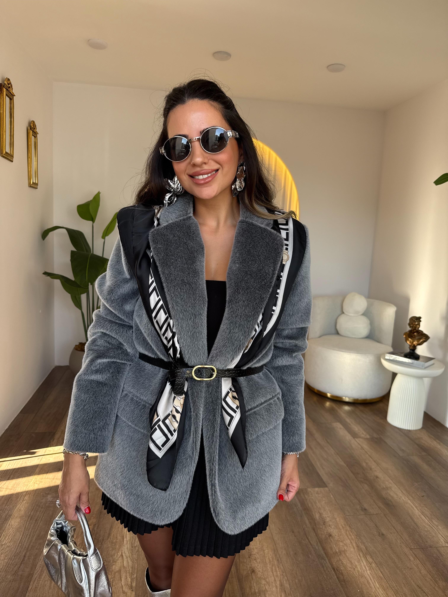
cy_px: 298
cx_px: 224
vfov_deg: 71.6
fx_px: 414
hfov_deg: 56.8
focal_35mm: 24
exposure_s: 1/210
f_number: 1.78
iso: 80
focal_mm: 6.76
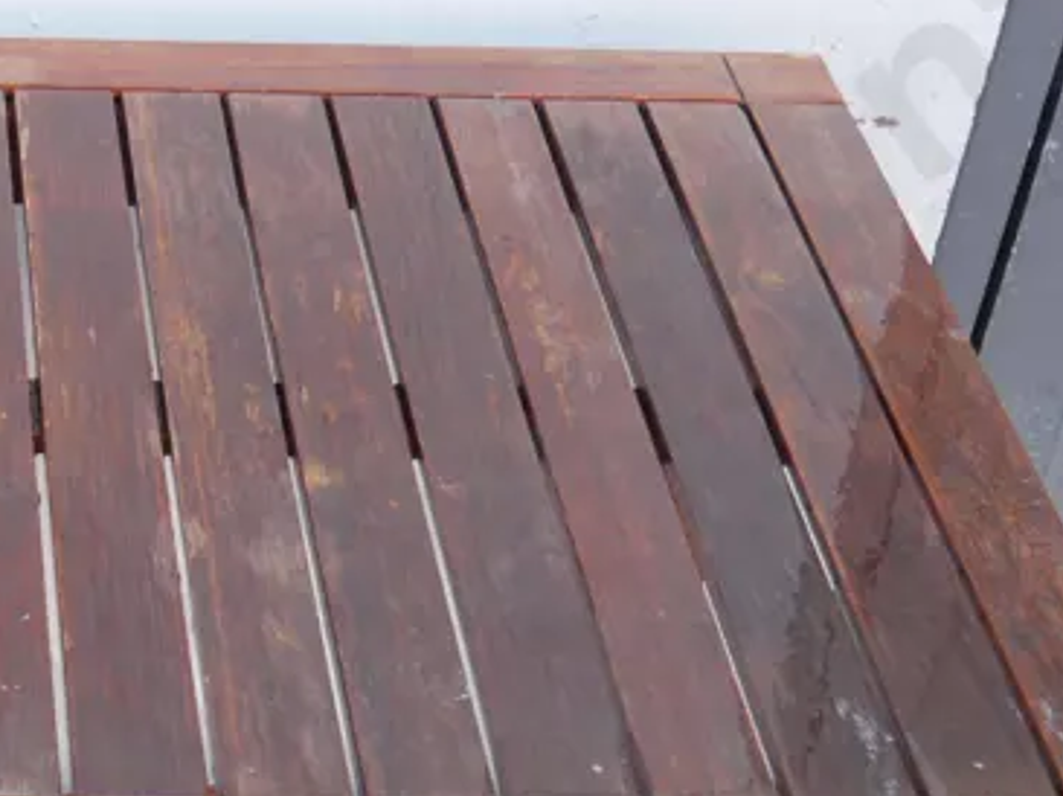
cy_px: 872
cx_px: -99
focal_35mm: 84
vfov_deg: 17.0
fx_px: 2578
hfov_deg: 22.1
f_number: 3.6
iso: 200
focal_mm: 15
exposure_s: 1/125
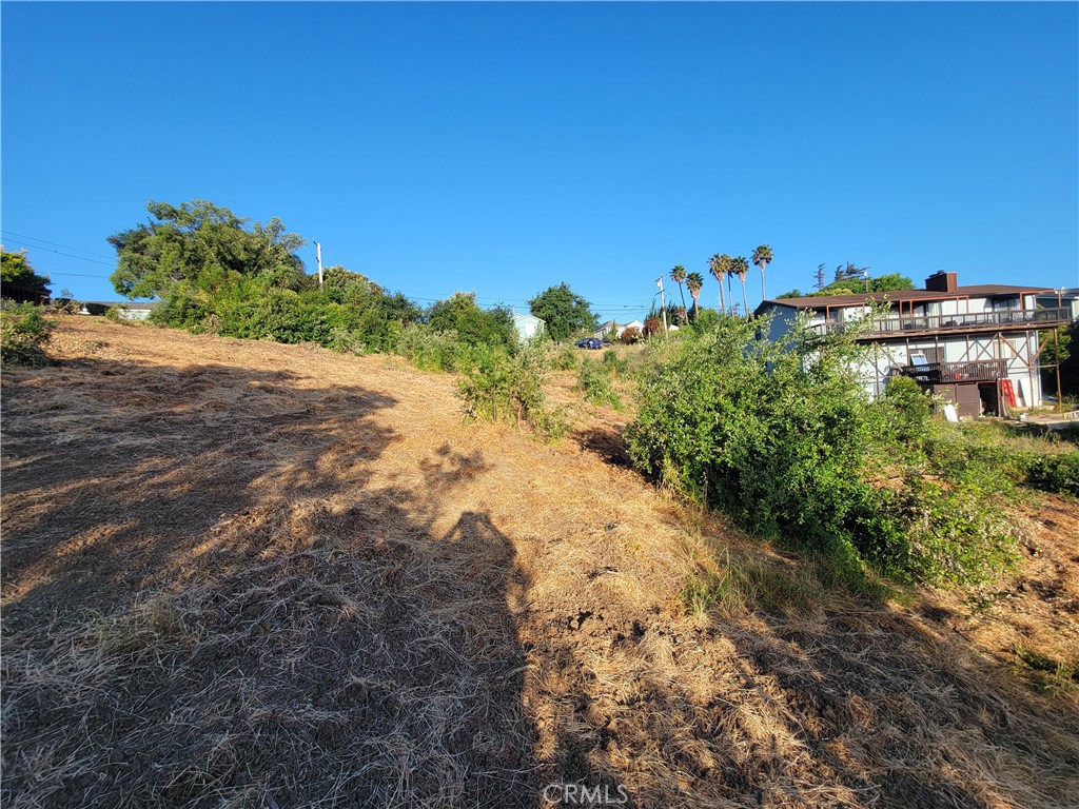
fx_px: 405
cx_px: 540
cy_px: 404
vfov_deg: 89.9
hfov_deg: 106.2
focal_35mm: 13
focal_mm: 2.2
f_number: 2.2
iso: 50
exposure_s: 1/717
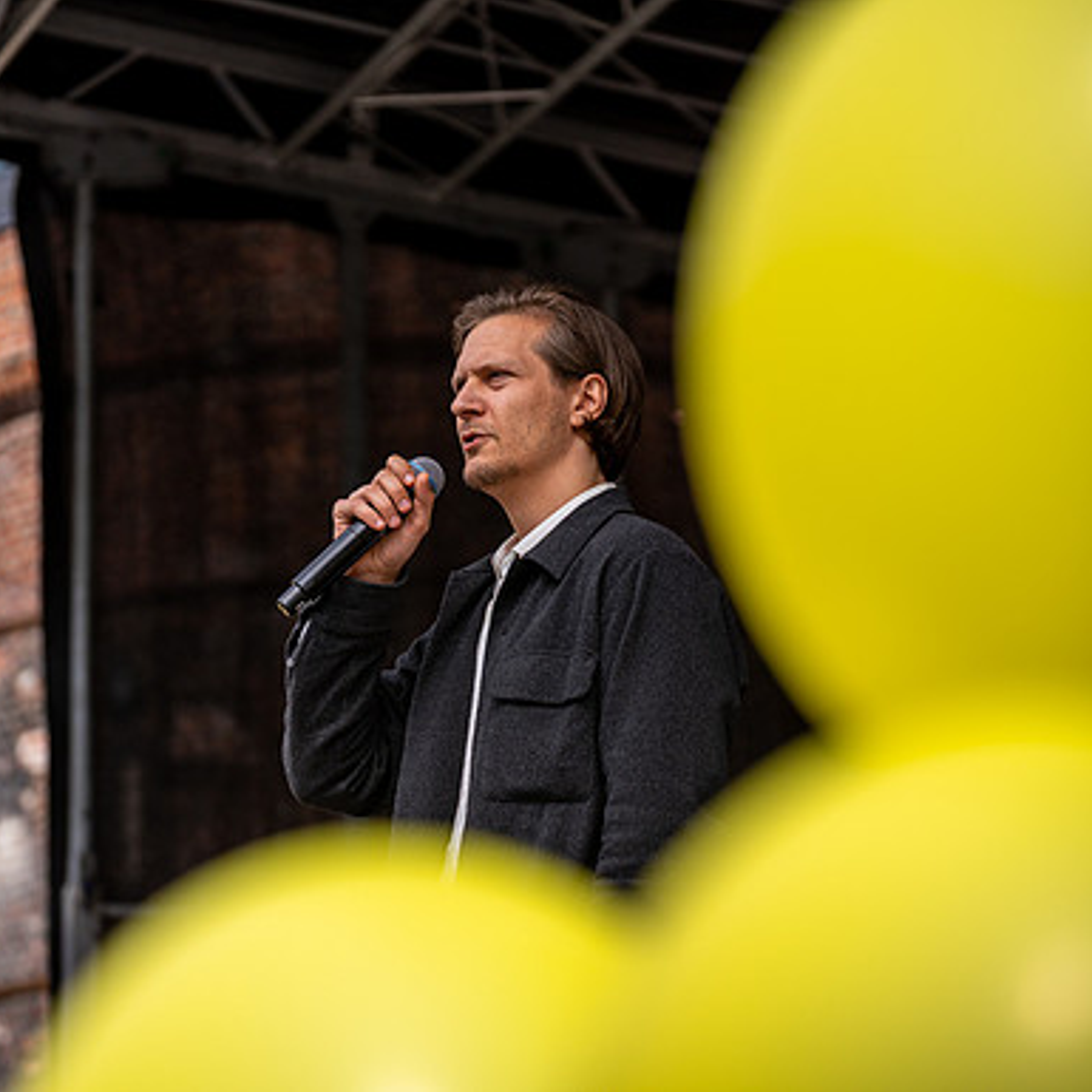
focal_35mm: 114
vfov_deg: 15.3
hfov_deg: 15.3
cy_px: 546
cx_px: 556
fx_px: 4069
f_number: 2.8
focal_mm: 89
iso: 100
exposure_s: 1/3200
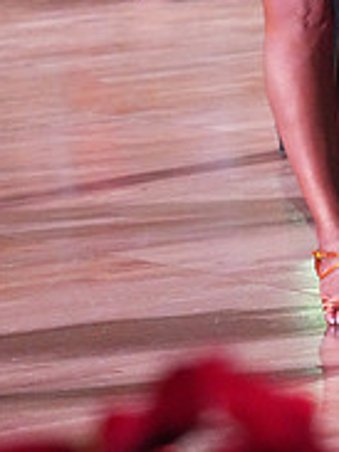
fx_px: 4745
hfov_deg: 4.1
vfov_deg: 5.4
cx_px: 155
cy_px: -205
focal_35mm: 363
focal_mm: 119
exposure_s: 1/400
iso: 12800
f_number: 5.6
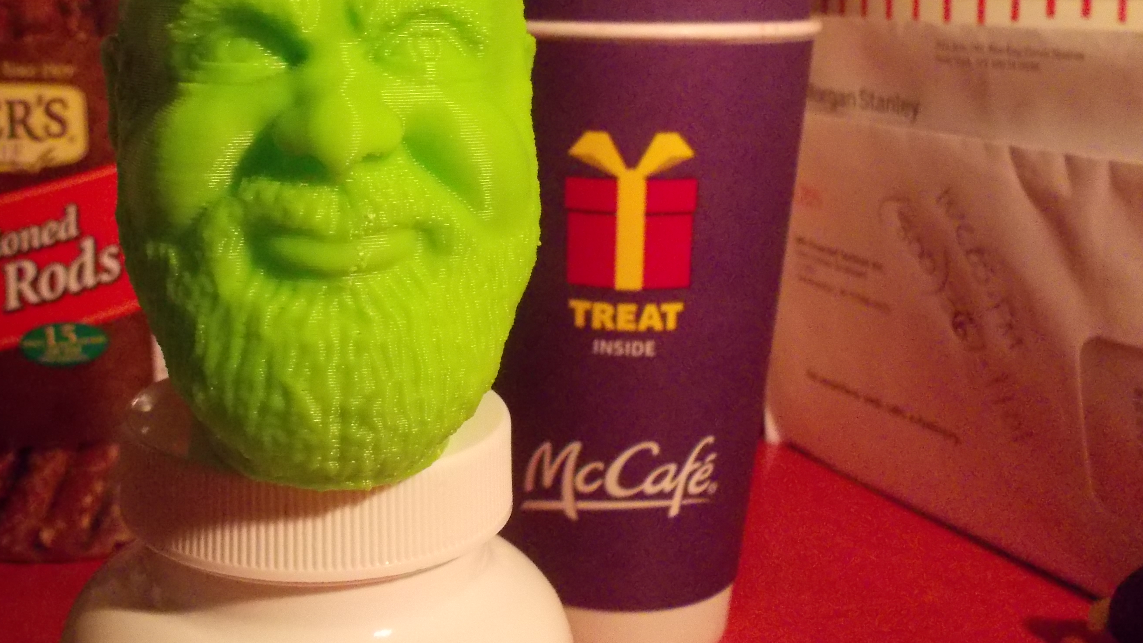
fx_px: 1334
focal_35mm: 44
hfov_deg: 45.6
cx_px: 366
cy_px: 103
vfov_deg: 26.5
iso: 400
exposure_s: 1/13
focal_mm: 4.1
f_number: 3.3
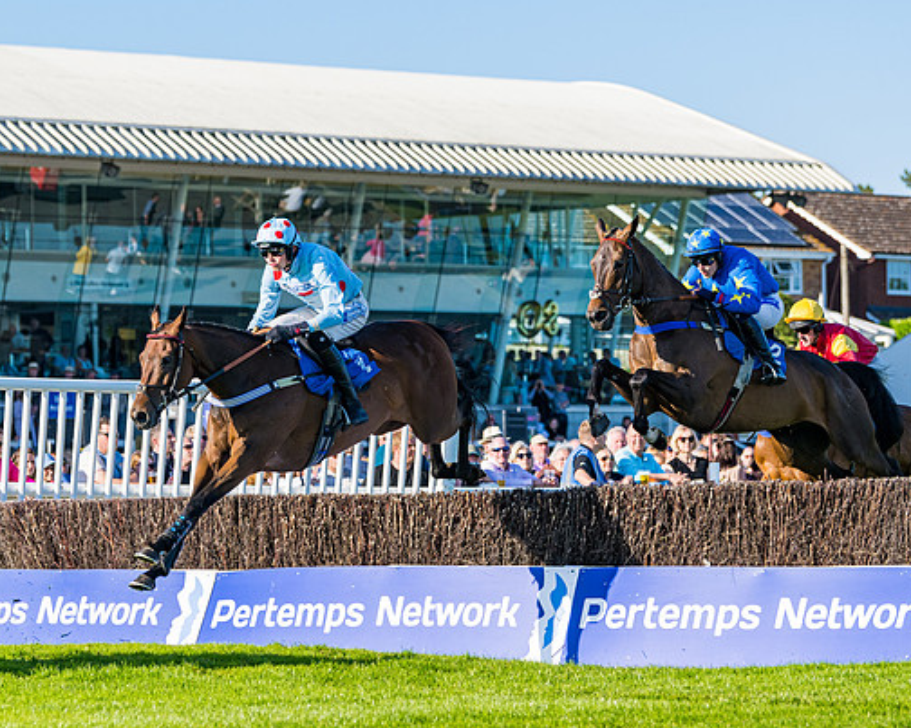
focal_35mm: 185
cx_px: 391
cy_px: 318
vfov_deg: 8.4
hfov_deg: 10.4
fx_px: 4987
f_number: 4
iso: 200
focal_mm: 120
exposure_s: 1/2000
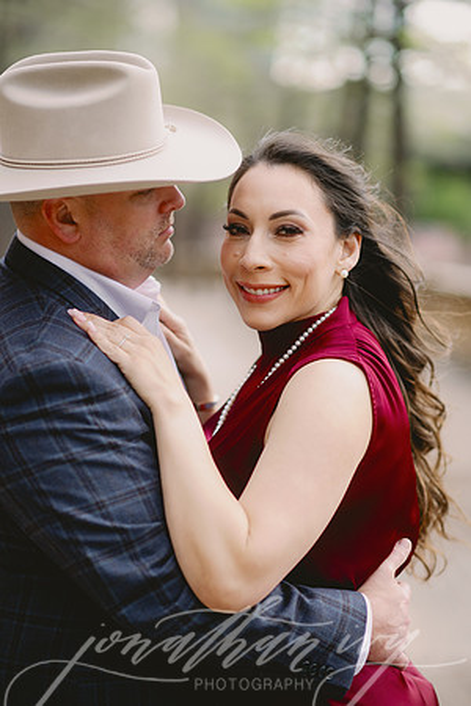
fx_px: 1668
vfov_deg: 23.9
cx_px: 236
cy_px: 353
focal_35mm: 85
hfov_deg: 16.1
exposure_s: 1/1250
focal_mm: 85
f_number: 2
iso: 320
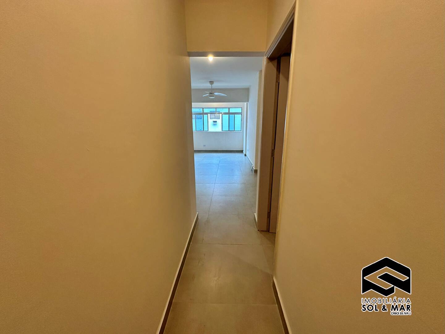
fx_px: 180
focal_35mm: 14
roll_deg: -0.4
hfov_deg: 102.1
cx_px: 222
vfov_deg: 85.7
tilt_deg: -14.1
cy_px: 167
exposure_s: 1/120
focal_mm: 2.22
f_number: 2.2
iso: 200
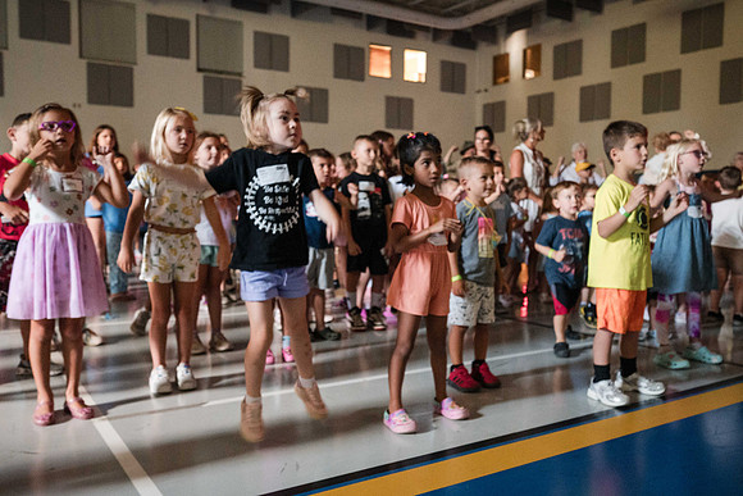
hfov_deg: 61.5
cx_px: 371
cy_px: 247
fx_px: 625
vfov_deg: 43.3
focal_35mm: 30
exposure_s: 1/60
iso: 11400
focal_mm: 28
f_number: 4
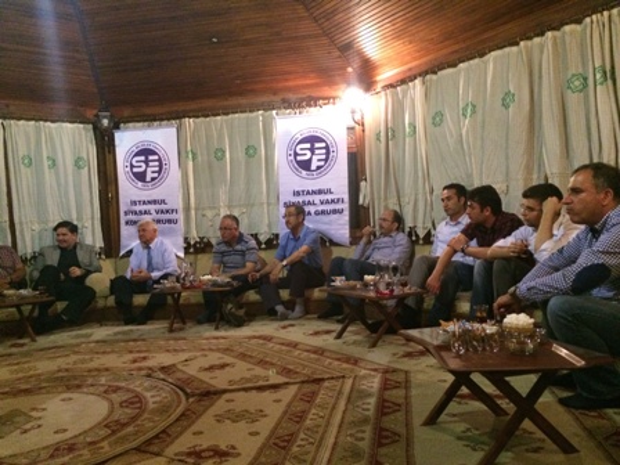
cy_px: 232
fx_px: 537
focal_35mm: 30
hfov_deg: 60.0
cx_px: 310
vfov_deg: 46.8
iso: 500
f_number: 2.2
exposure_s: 1/17
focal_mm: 4.12
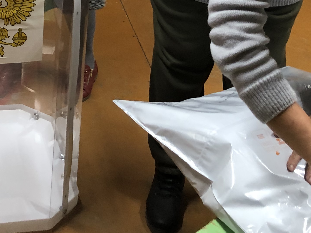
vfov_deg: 17.6
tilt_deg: -17.6
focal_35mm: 79
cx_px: 69
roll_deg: -1.3
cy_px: -59
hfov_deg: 24.4
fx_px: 710
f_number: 1.8
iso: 200
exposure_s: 1/50
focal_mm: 3.99
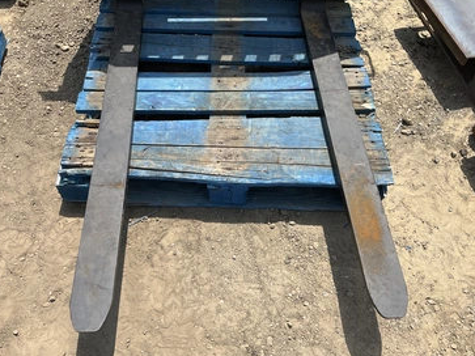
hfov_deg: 56.8
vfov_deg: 44.1
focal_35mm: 32
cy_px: 178
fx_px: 439
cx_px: 225
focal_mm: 3
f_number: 1.8
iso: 25
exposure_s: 1/2058
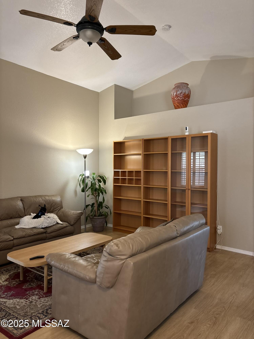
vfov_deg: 67.3
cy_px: 170
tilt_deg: +0.2
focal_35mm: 26
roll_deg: +0.1
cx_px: 127
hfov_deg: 53.1
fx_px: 254
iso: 200
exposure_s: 1/60
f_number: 1.6
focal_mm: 5.96
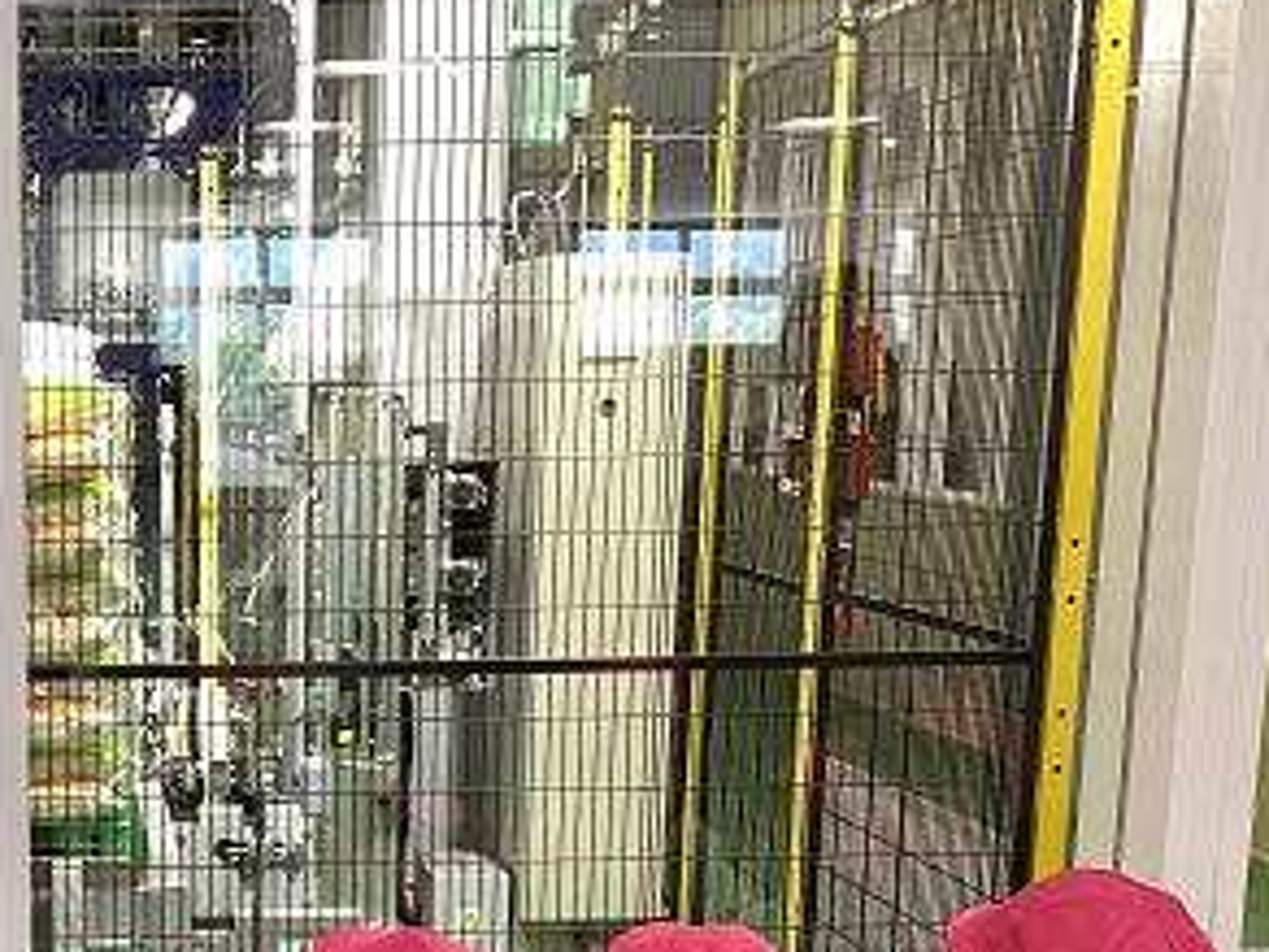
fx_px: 2383
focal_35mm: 65
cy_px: 939
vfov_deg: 21.8
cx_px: 63
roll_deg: +0.4
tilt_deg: -13.2
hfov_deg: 28.4
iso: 160
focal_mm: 3.3
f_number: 2.4
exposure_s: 1/50
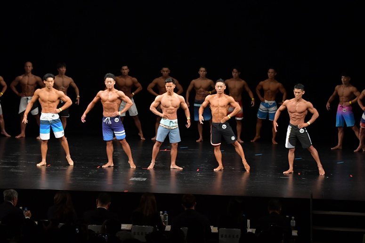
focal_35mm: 127
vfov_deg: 10.8
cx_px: 182
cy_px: 122
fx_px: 1287
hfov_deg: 16.1
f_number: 5.6
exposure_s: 1/400
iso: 3200
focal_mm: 85
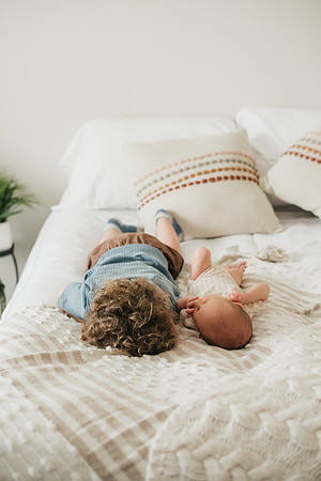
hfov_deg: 27.0
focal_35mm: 50
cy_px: 240
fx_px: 669
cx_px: 160
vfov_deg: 39.6
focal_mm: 50
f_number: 2.8
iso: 1600
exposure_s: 1/320
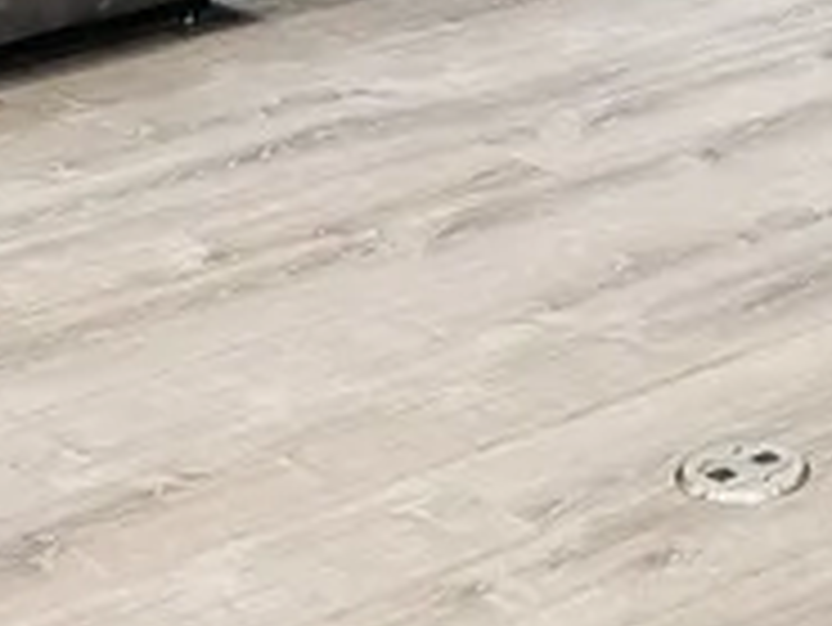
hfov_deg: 13.5
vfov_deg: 9.9
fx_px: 3247
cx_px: 1336
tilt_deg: -2.9
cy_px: -752
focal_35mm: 135
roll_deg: -1.2
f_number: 1.8
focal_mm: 4.2
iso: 80
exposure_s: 1/55
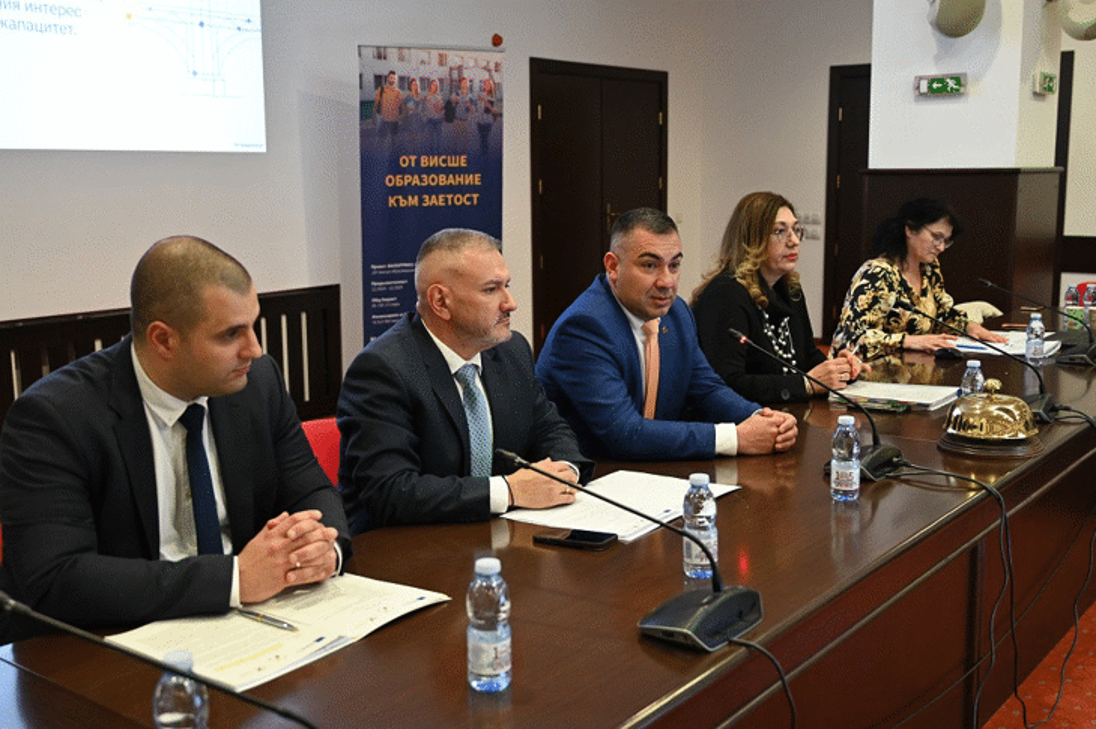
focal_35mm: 38
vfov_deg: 35.0
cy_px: 364
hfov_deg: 50.7
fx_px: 1156
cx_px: 548
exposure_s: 1/125
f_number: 4
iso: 3200
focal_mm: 38
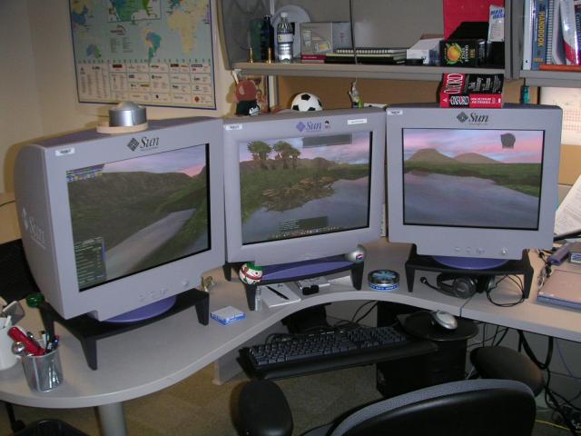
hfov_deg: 50.1
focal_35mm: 37
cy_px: 218
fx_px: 621
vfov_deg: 38.7
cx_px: 290
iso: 160
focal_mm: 5.7
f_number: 2.8
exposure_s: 1/45
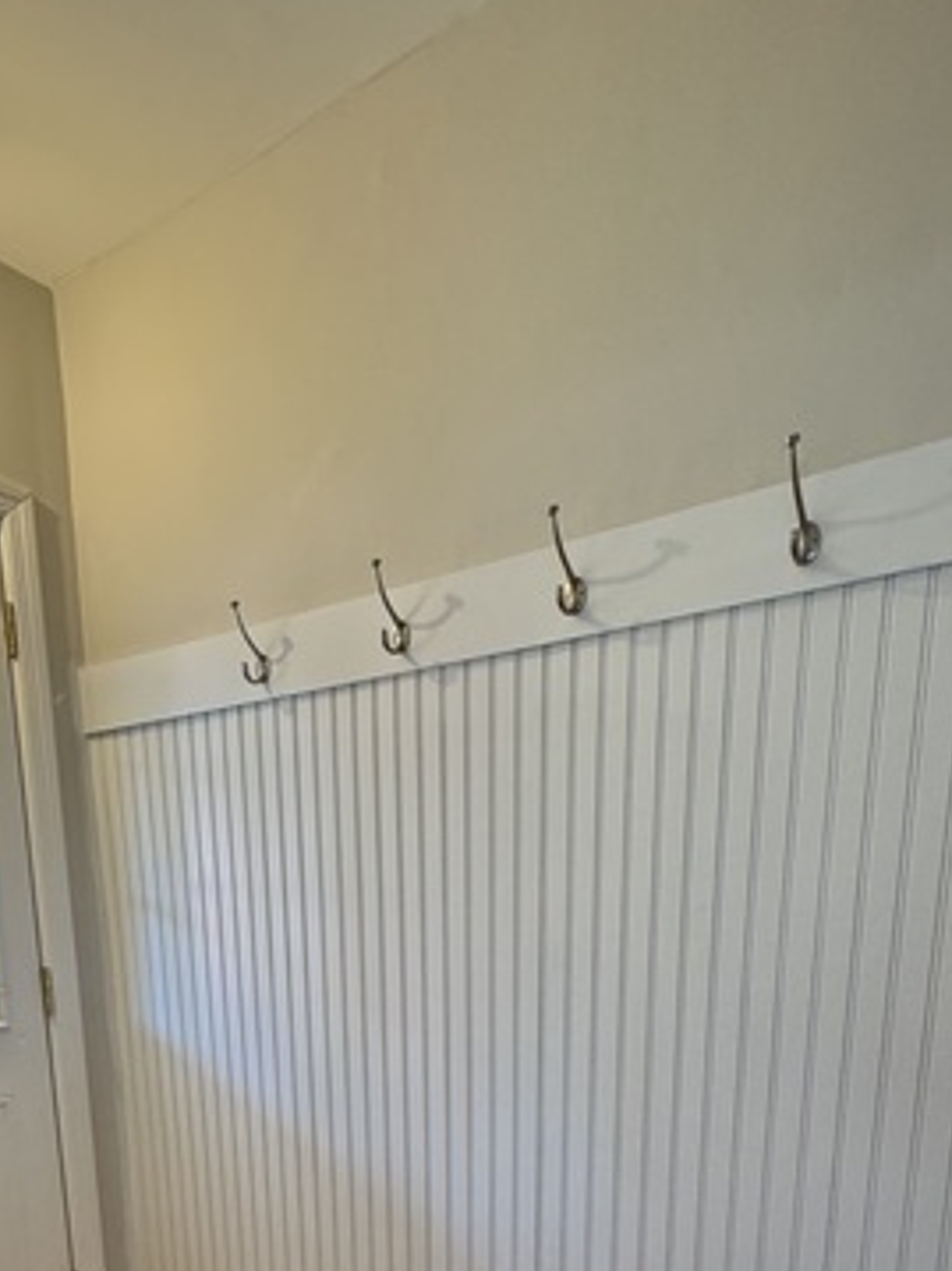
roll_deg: +0.9
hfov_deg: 52.8
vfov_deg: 58.1
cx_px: 400
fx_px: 954
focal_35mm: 26
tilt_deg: -14.5
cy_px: 1135
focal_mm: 2.22
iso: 250
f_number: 2.2
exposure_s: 1/120
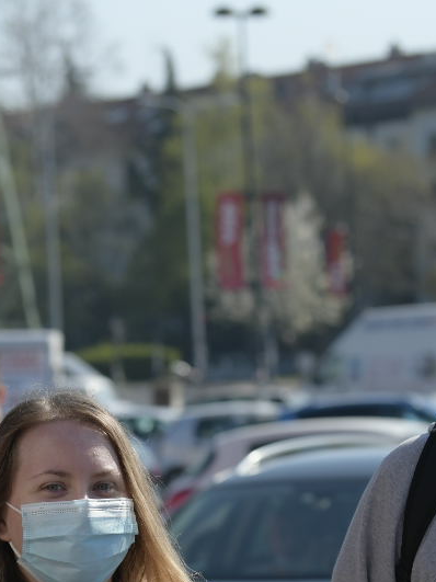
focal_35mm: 229
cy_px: 530
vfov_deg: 8.6
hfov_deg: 6.5
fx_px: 3847
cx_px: 68
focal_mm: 78
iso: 500
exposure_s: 1/5000
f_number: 4.5
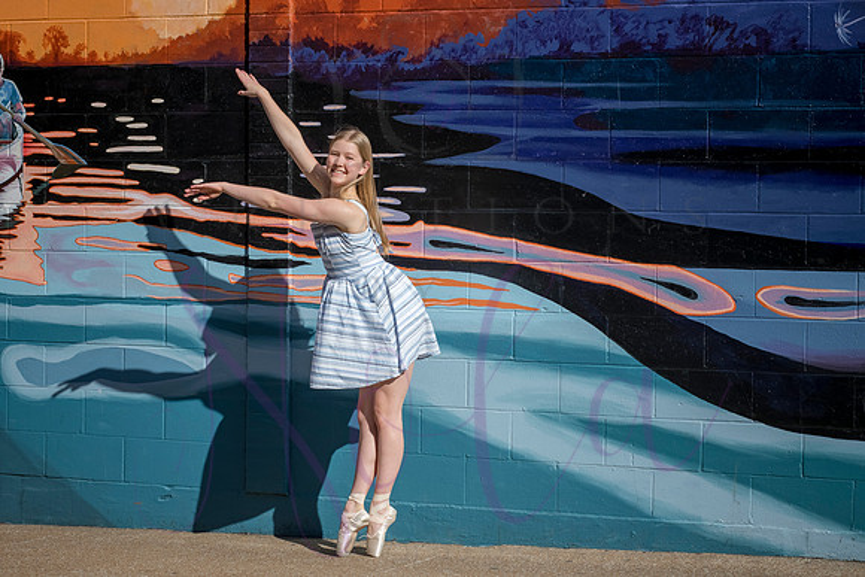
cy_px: 299
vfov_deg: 13.9
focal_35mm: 98
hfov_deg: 20.8
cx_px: 403
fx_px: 2360
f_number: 10
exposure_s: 1/1000
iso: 400
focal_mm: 92
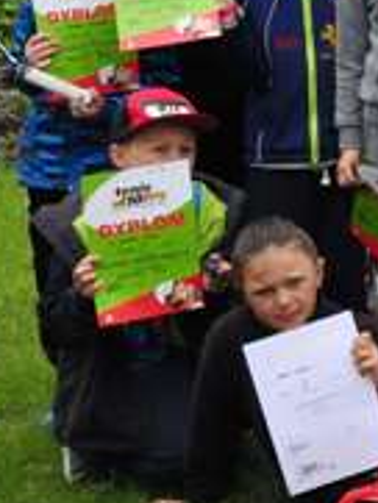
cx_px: 717
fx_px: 2225
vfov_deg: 12.8
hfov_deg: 9.2
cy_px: 60
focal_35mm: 153
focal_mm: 30
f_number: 11
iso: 1250
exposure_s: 1/500
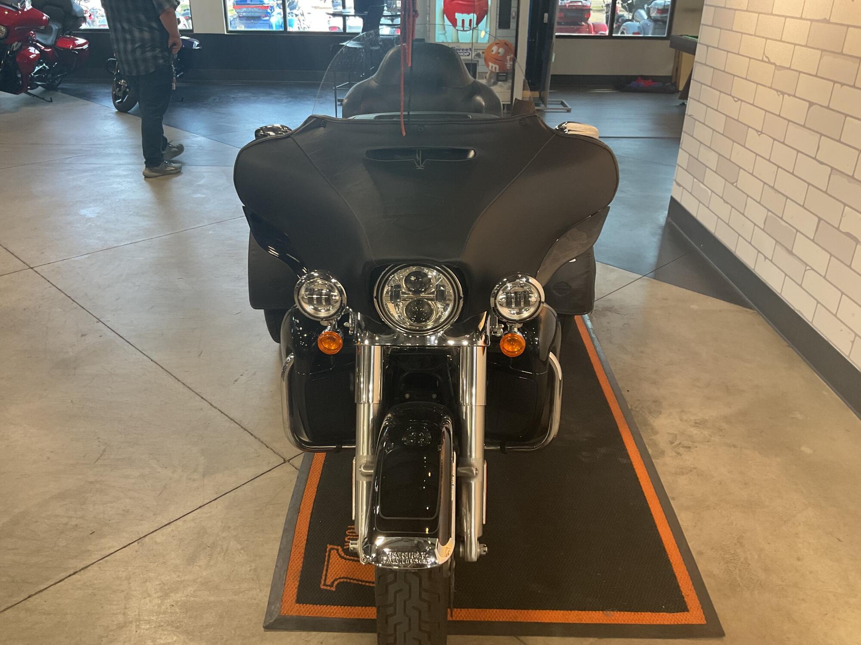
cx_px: 430
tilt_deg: -27.4
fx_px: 721
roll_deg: -0.4
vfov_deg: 48.2
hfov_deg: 61.7
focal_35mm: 29
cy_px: 322
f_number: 1.8
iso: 80
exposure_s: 1/60
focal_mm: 3
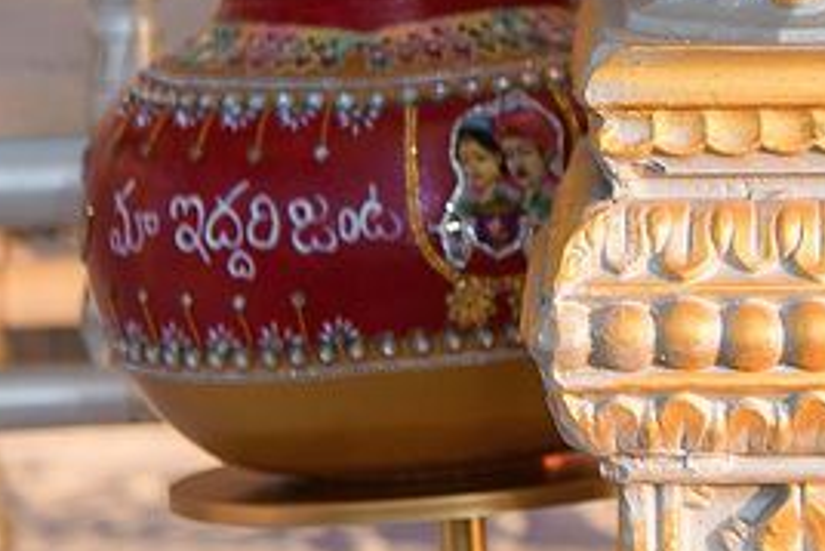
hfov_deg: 3.7
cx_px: 1787
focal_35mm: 543
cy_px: -136
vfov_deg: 2.5
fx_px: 12450
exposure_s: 1/200
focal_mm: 85
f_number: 2
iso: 125
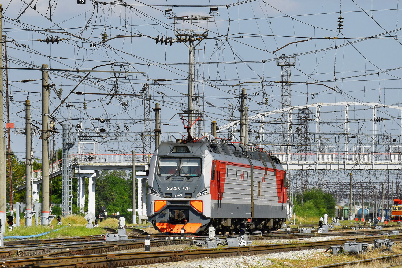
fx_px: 1641
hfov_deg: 14.0
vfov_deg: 9.3
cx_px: 201
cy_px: 134
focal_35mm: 147
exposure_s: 1/1000
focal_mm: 98
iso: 200
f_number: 7.1
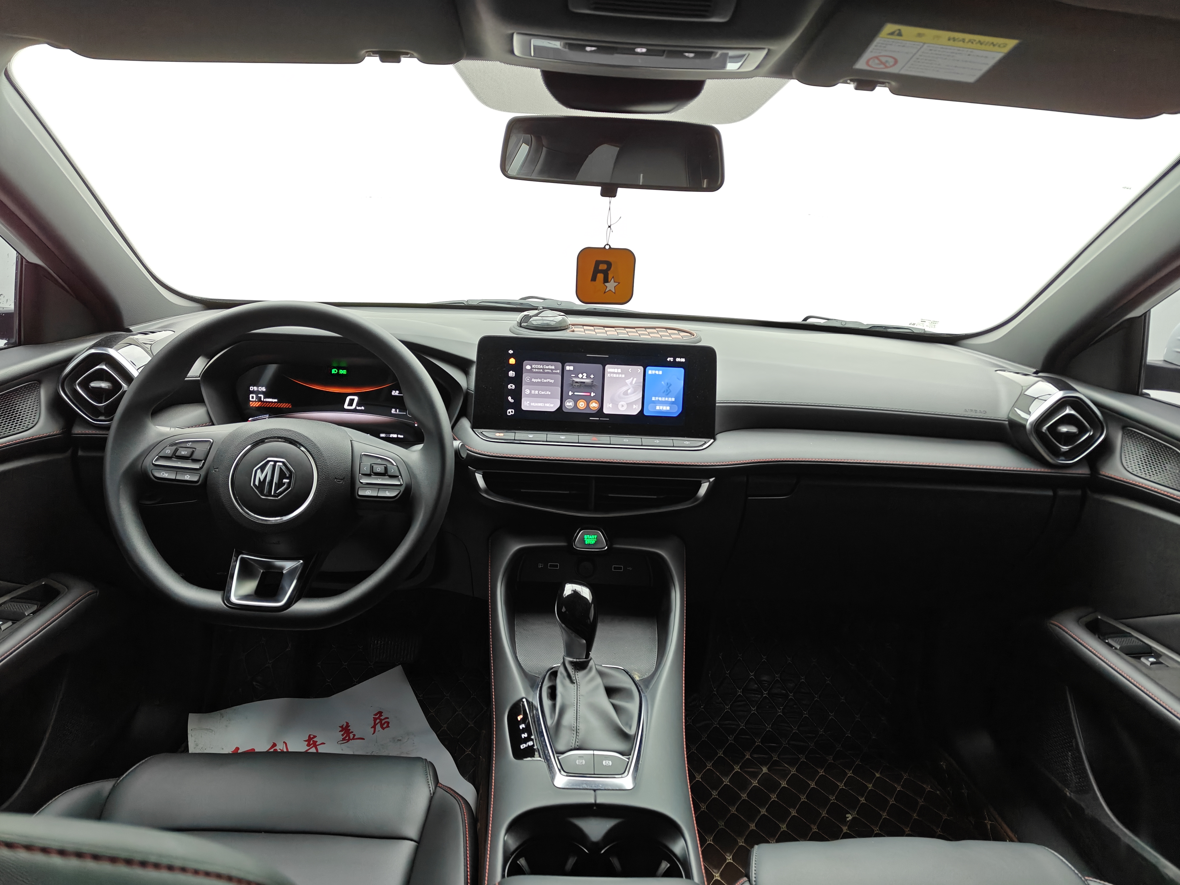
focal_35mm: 24
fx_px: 818
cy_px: 442
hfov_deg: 71.6
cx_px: 590
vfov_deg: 56.8
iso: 100
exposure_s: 1/100
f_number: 1.8
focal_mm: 5.59
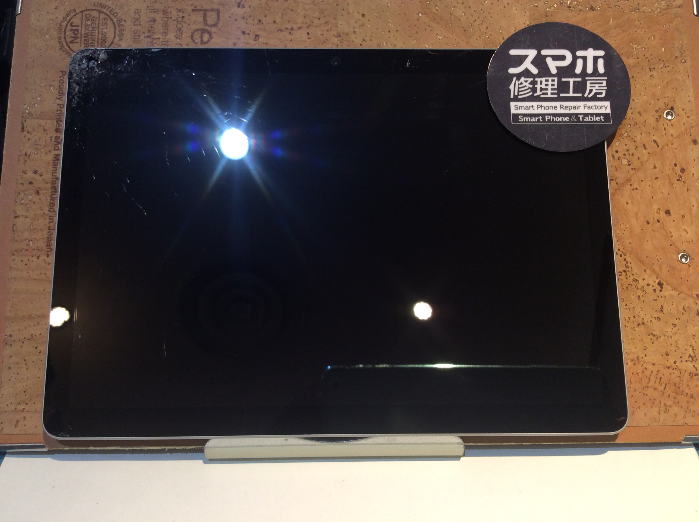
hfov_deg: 56.9
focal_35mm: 32
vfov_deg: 44.1
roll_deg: -0.2
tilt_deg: -41.1
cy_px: 261
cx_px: 350
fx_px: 645
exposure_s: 1/60
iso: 50
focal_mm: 3.3
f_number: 2.4
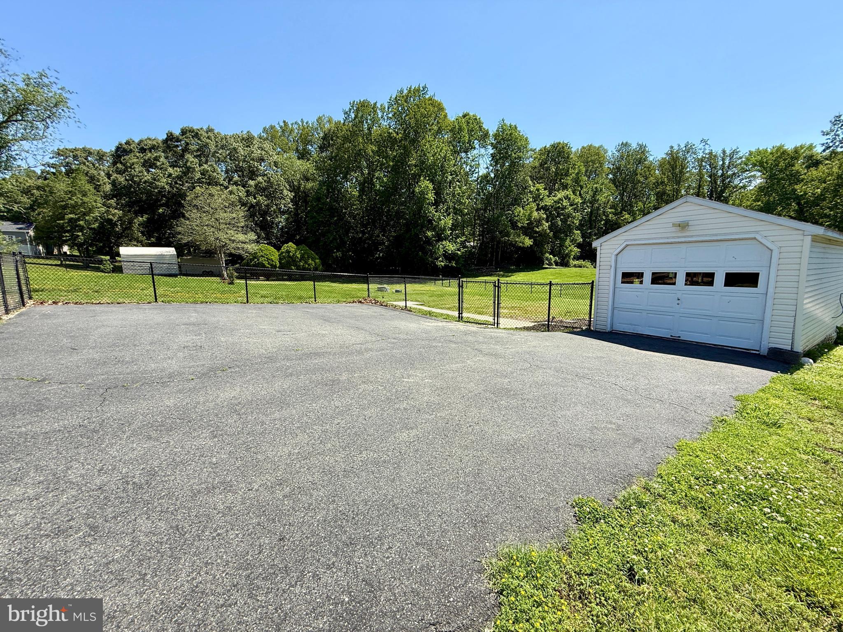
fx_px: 341
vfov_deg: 85.7
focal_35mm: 14
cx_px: 422
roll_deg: +0.1
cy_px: 316
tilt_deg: -7.3
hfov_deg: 102.1
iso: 50
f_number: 2.2
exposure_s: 1/955
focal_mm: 2.22
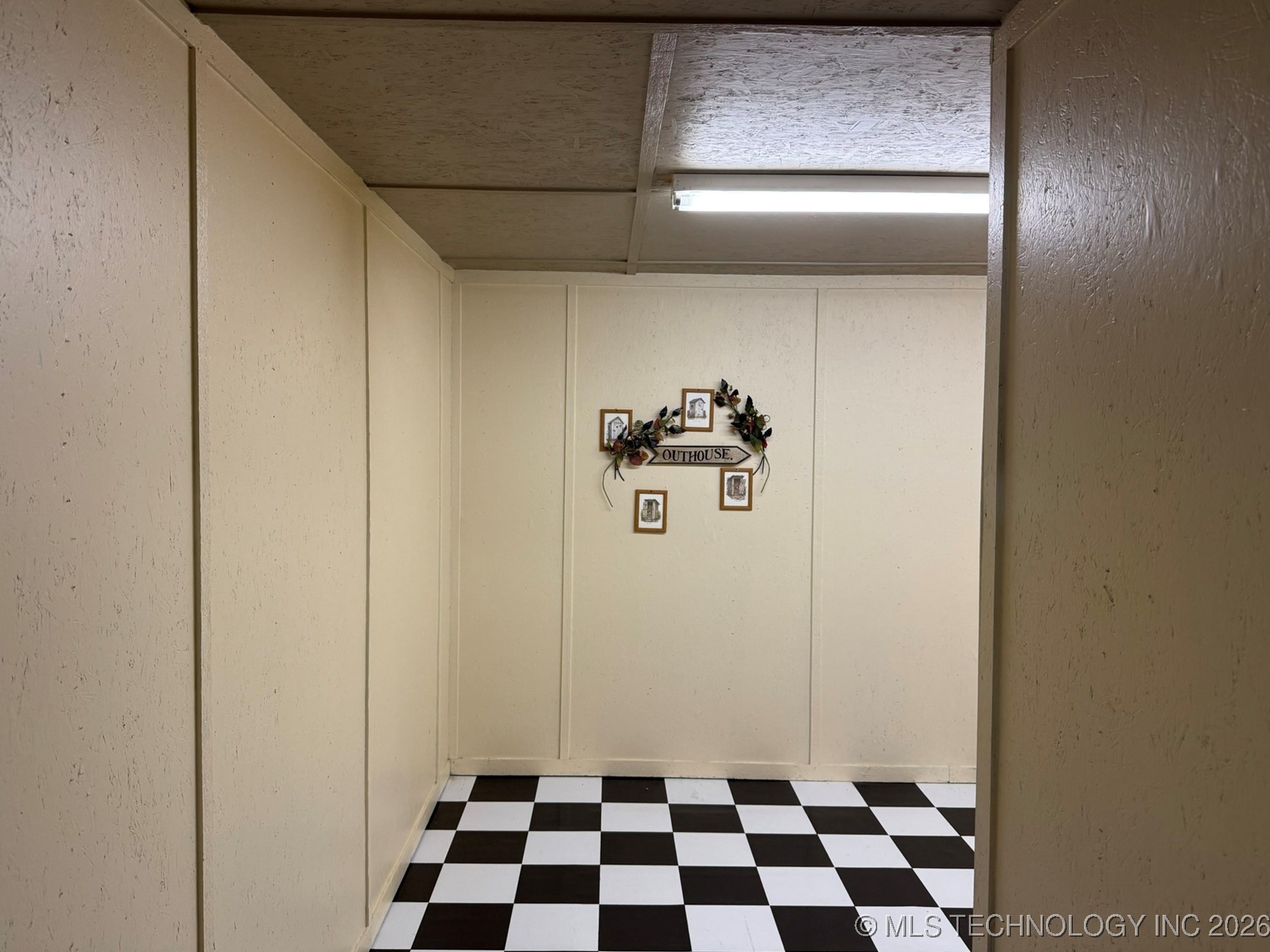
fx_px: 917
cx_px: 617
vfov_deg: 54.9
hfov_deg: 69.4
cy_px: 459
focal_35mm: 25
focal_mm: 6.76
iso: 160
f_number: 1.78
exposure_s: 1/120
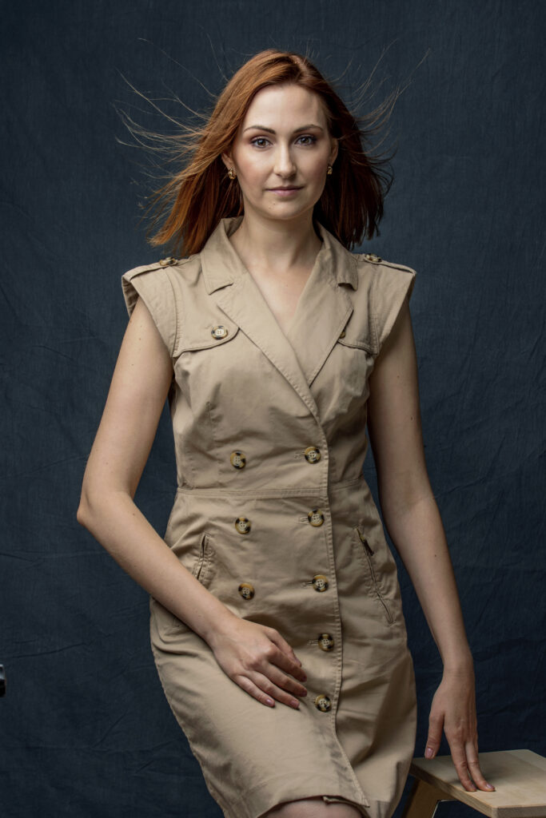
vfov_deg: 17.1
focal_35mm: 120
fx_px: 2729
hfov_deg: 11.4
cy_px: 409
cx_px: 273
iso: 100
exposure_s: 1/200
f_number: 8
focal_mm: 80
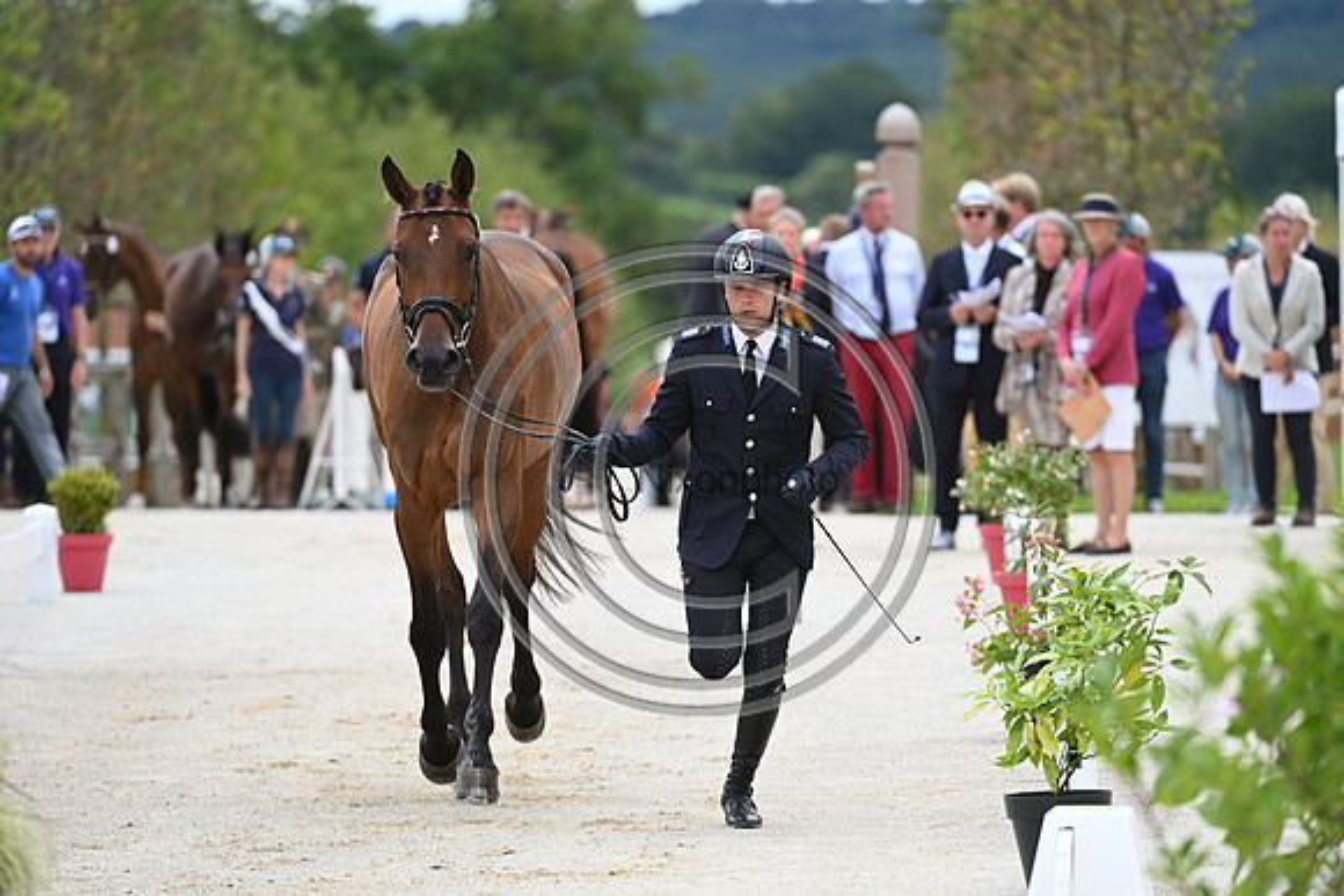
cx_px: 672
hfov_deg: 6.2
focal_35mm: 330
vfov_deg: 4.2
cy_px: 448
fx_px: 12322
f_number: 5.6
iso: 800
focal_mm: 330
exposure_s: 1/1600
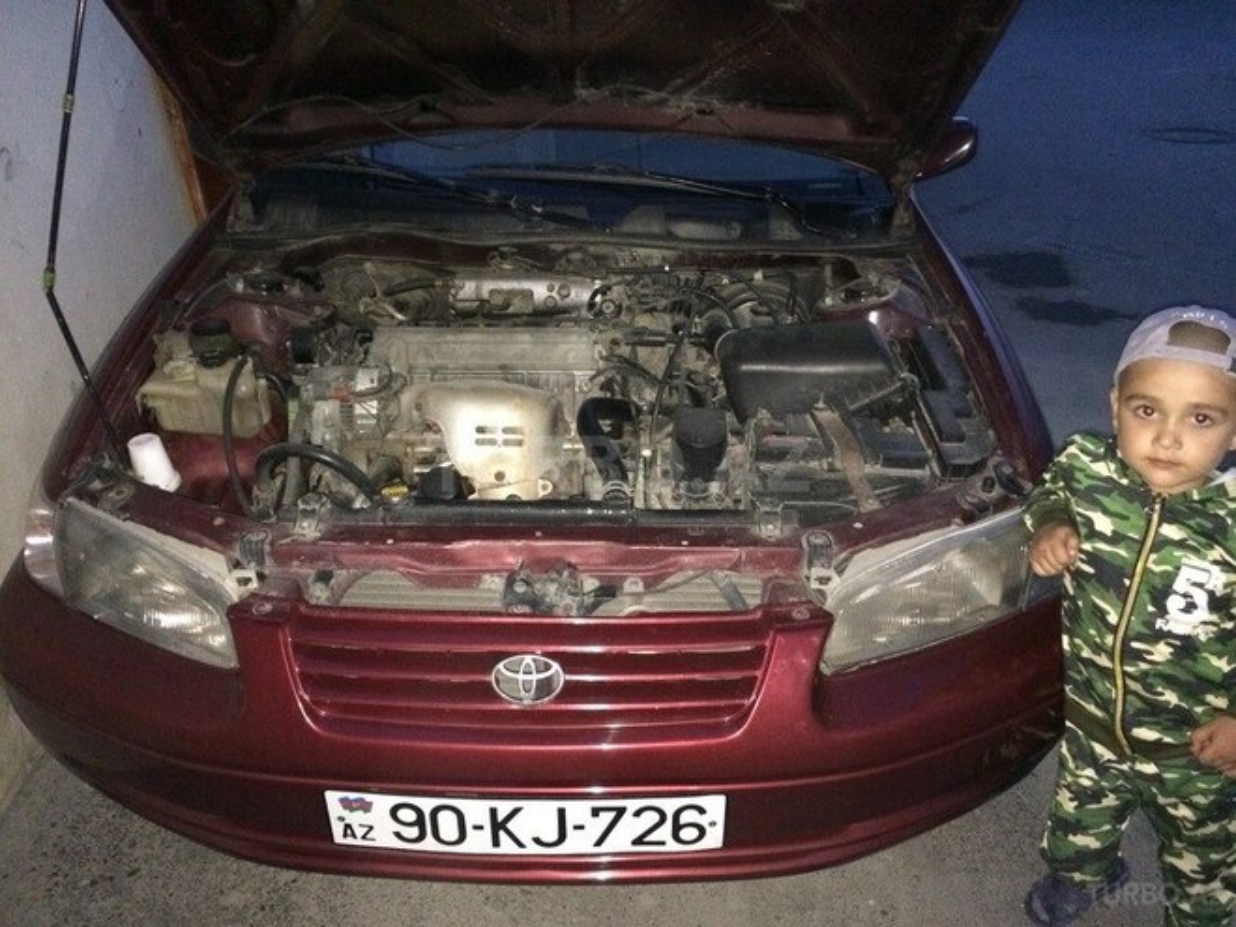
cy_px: 464
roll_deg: +3.5
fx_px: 1035
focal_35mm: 29
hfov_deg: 61.7
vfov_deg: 48.2
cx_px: 618
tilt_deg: -28.0
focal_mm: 4.15
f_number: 2.2
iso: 800
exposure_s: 1/17
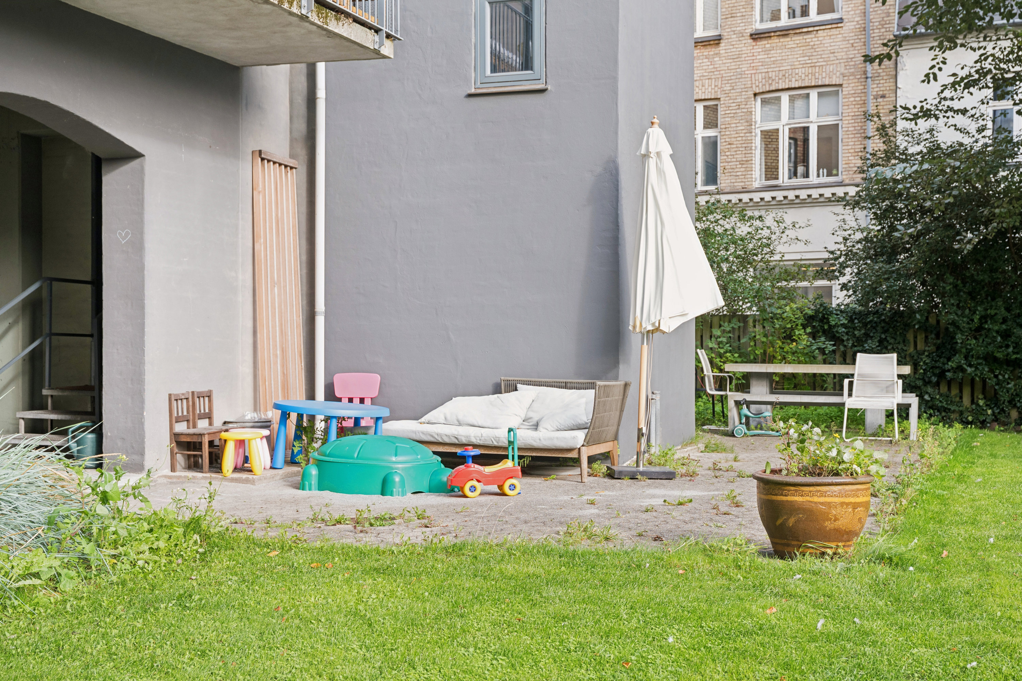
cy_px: 340
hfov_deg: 42.7
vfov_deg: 29.2
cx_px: 511
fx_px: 1306
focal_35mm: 46
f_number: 6.3
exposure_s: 1/160
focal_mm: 46
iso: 400
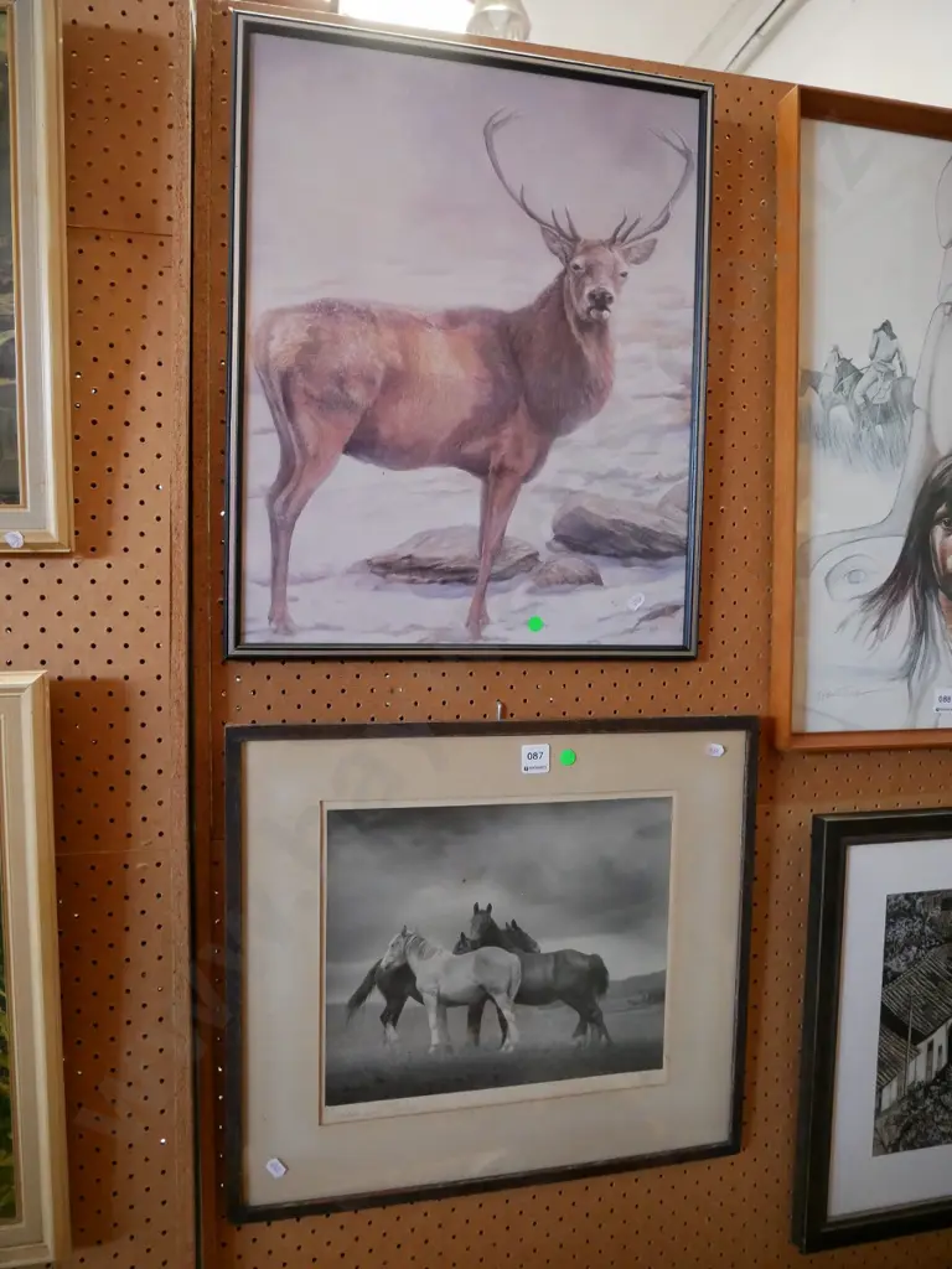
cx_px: 476
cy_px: 634
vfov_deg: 71.6
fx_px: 880
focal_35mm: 24
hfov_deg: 56.8
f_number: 4
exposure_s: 1/60
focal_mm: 12
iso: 2500
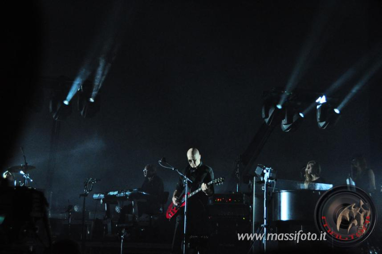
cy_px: 127
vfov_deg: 23.7
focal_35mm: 57
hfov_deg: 35.1
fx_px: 604
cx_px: 191
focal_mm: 38
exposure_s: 1/125
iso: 3200
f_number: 4.2
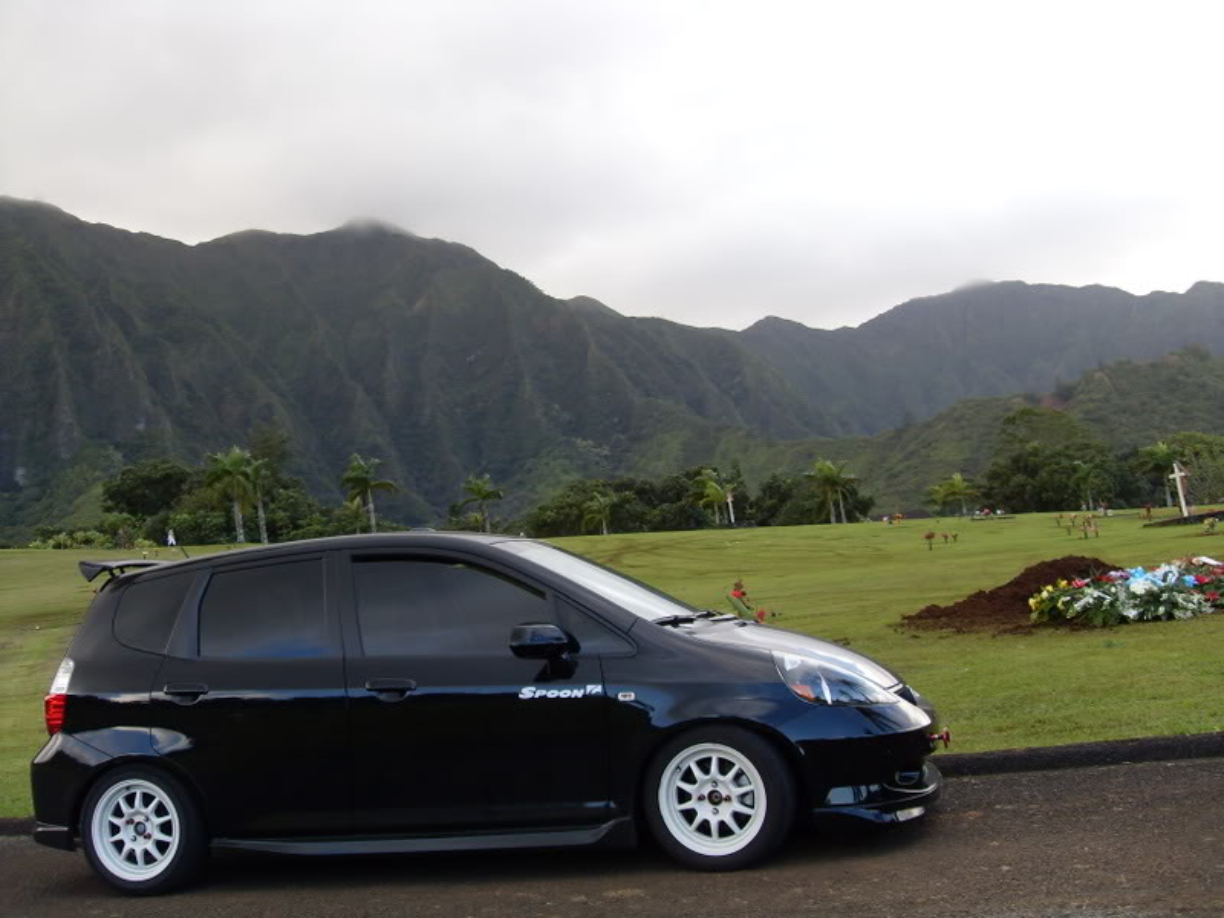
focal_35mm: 35
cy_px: 459
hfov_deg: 52.6
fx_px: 1238
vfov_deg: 40.7
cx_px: 612
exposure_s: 1/350
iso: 80
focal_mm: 6.3
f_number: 2.8
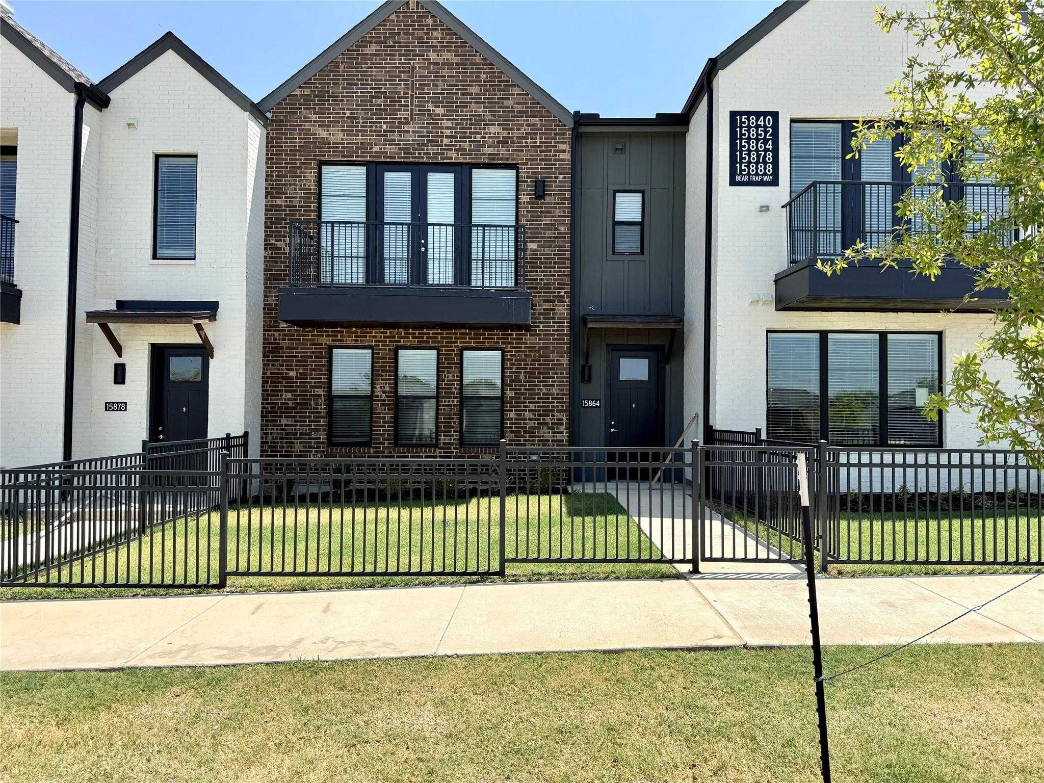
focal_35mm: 24
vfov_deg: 56.8
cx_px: 522
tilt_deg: +0.5
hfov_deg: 71.6
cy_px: 392
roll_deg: -0.2
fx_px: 724
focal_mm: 6.76
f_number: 1.78
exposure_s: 1/3584
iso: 80
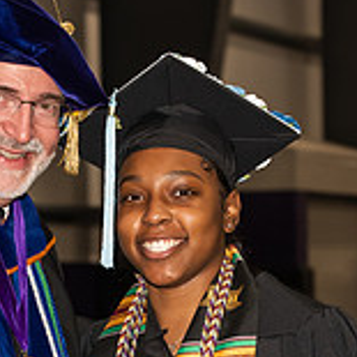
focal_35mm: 255
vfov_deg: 6.8
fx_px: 2975
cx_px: 113
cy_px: 377
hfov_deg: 6.9
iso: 1000
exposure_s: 1/200
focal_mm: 80
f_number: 5.6
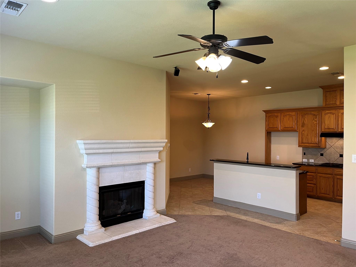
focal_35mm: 26
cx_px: 178
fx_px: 267
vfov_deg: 53.1
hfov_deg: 67.3
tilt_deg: -0.7
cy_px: 134
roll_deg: -0.8
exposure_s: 1/60
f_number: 1.6
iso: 80
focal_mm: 5.1
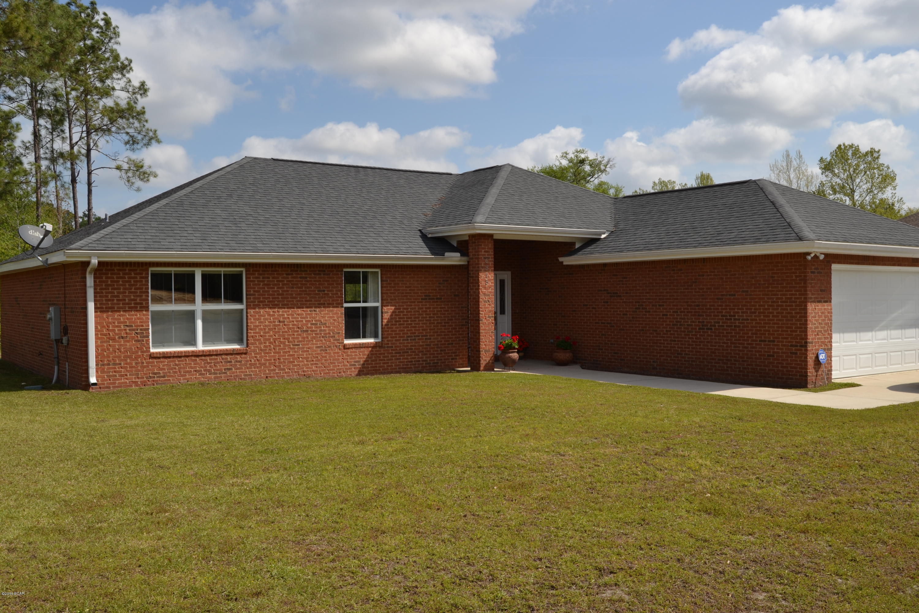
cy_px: 306
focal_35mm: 33
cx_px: 460
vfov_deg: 40.0
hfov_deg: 57.2
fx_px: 842
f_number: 10
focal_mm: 22
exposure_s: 1/200
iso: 100
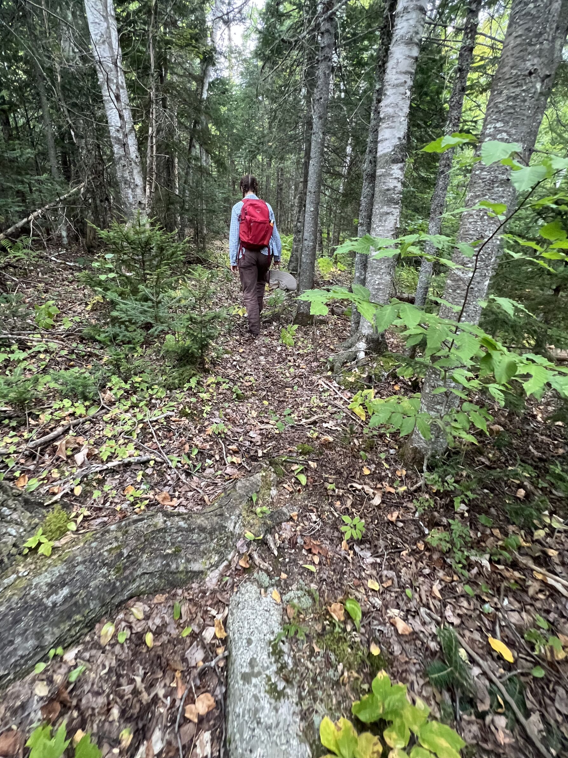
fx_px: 306
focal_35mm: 14
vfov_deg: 101.9
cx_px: 264
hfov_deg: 85.6
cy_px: 356
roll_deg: +2.0
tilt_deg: -12.7
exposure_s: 1/99
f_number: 1.8
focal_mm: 1.57
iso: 250
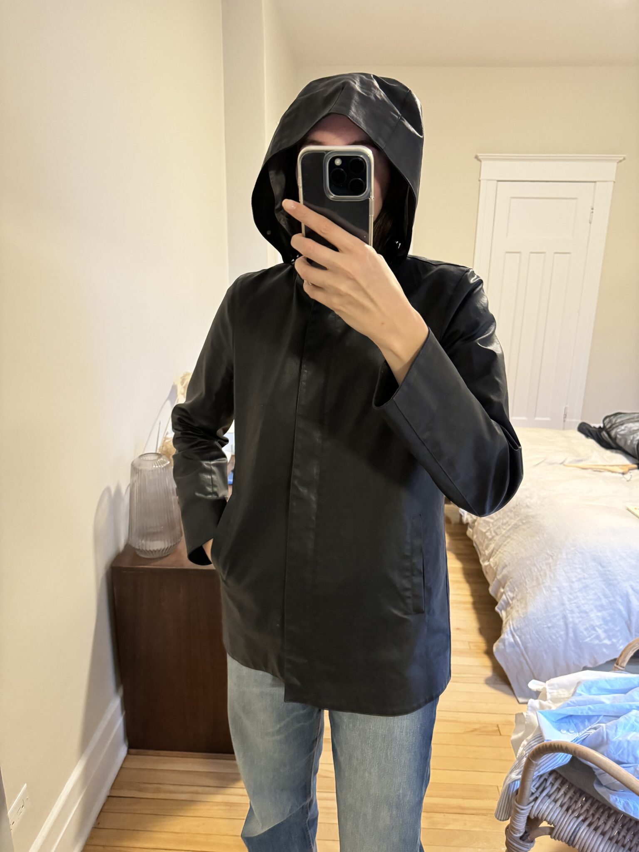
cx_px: 320
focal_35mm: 24
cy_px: 426
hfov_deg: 56.8
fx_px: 591
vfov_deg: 71.6
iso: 800
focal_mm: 6.76
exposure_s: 1/60
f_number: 1.78
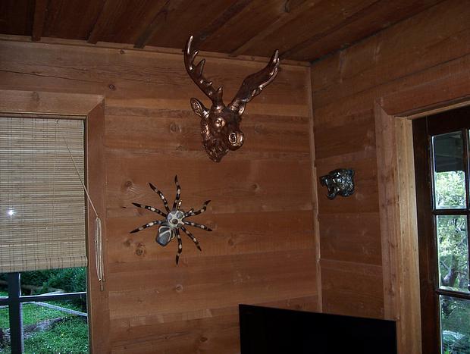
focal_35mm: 36
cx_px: 235
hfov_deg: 51.3
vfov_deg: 39.8
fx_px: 490
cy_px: 177
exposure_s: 1/60
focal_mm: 6
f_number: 3
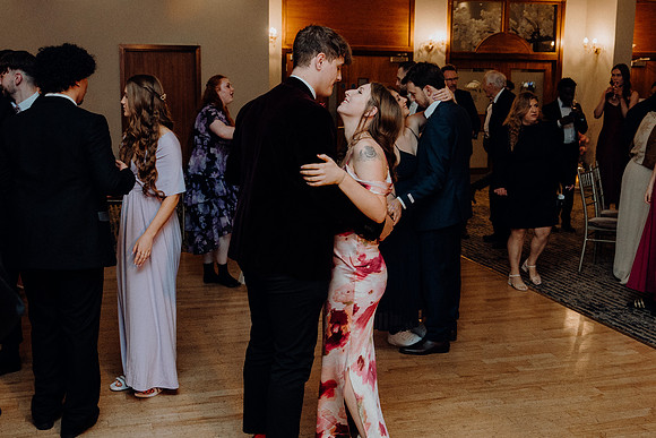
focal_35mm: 43
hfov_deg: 45.4
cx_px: 328
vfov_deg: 31.2
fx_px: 784
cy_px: 219
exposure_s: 1/200
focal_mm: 29
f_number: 3.5
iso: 2500
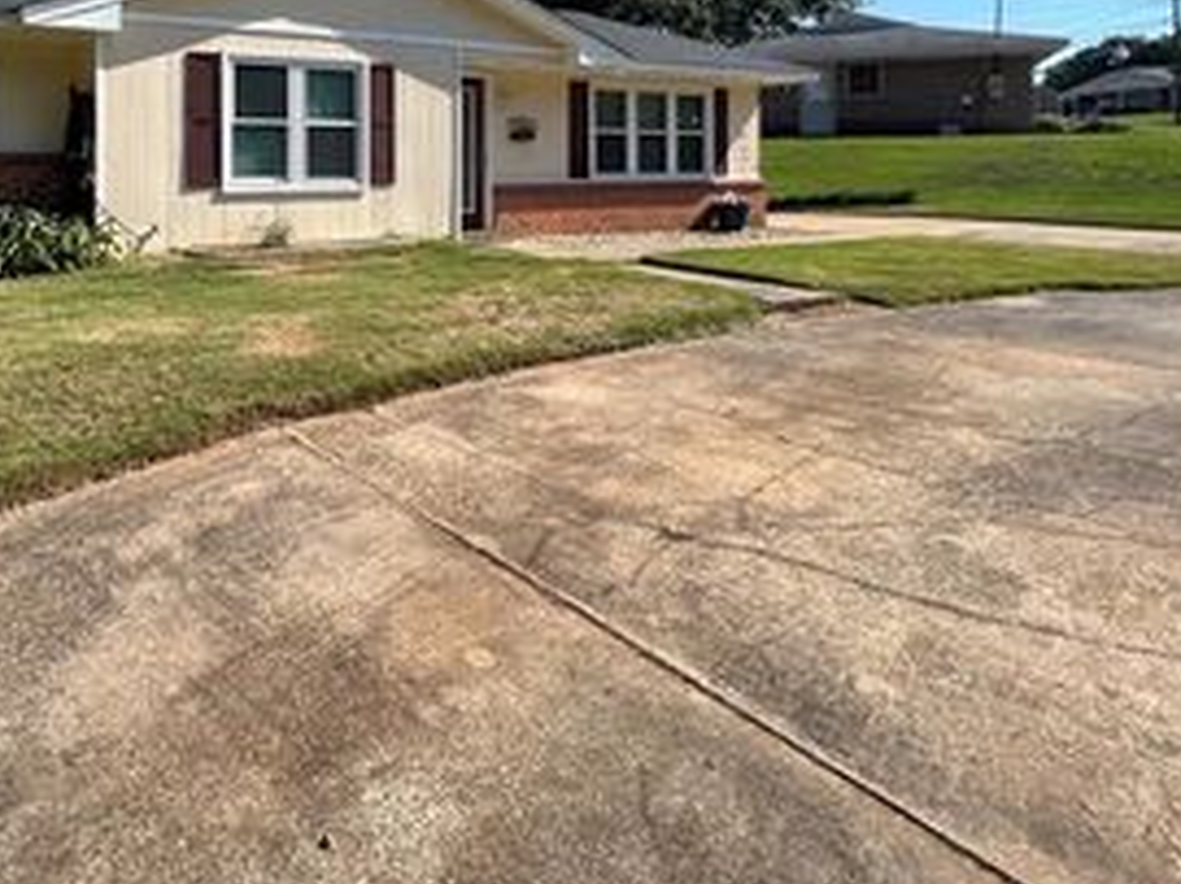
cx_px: 305
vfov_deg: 52.6
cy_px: 159
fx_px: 818
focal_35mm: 24
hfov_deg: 67.4
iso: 32
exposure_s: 1/1206
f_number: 1.8
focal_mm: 1.57
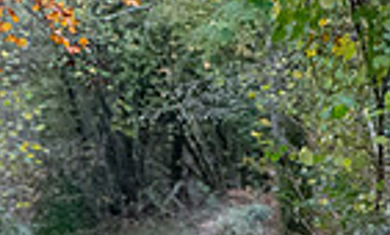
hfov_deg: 1.5
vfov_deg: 0.9
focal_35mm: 1375
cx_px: -70
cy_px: 512
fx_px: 14471
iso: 7200
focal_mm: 200
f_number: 5.6
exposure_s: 1/1000
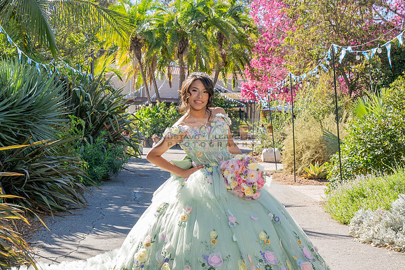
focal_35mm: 60
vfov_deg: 22.7
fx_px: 674
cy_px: 152
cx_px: 175
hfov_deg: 33.4
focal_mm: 32
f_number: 7.1
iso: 200
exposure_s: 1/200
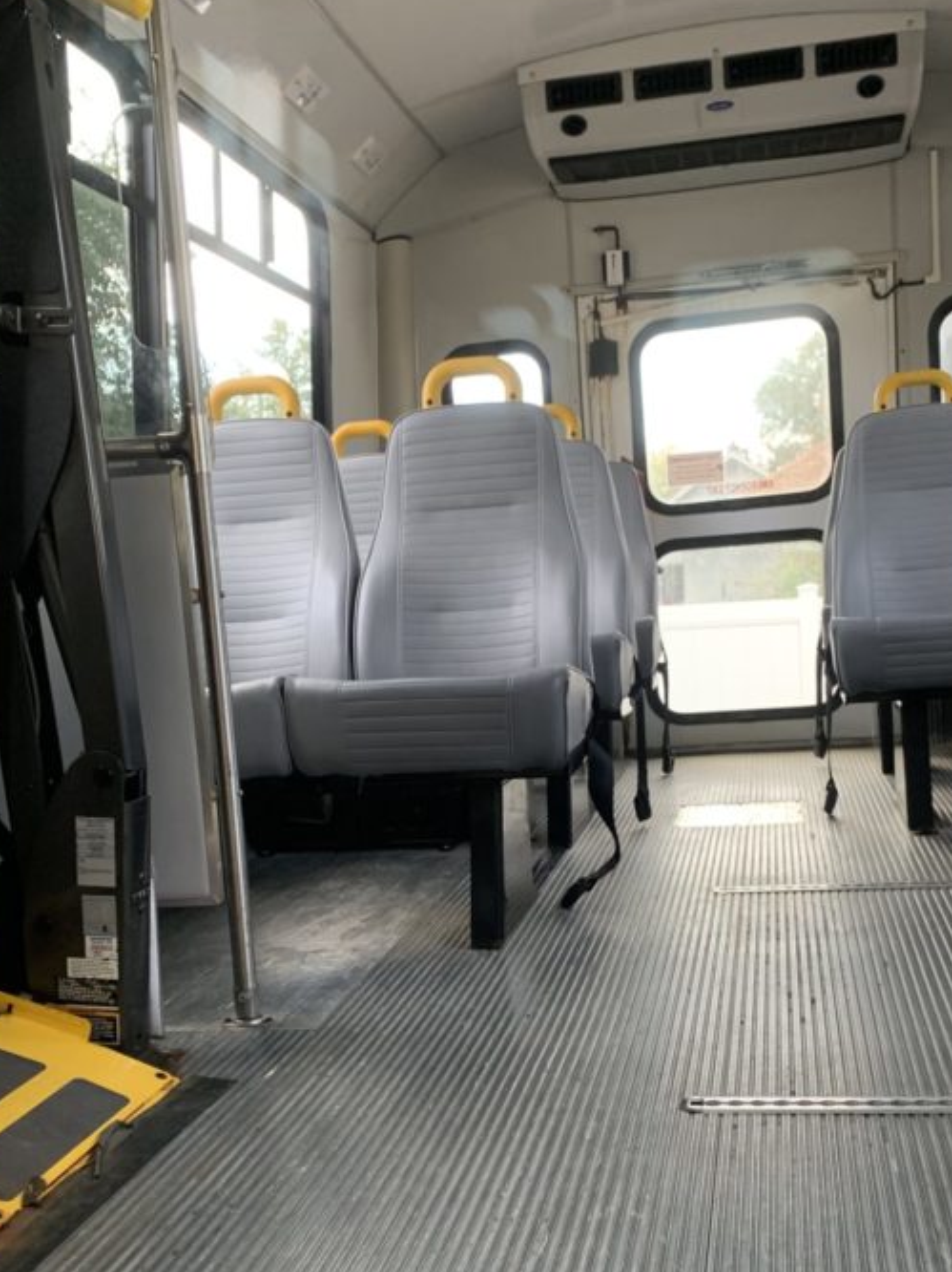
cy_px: 800
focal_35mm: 40
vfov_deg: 46.4
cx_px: 490
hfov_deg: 35.9
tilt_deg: -7.4
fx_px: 1468
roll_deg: +2.5
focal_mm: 4.25
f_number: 1.8
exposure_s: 1/62
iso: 100
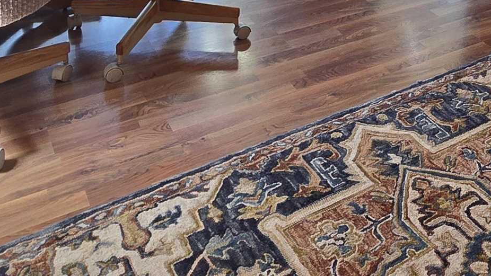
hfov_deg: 40.3
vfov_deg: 20.0
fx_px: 612
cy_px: -190
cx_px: 447
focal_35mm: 47
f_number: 2.2
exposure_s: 1/60
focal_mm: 2.2
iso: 100
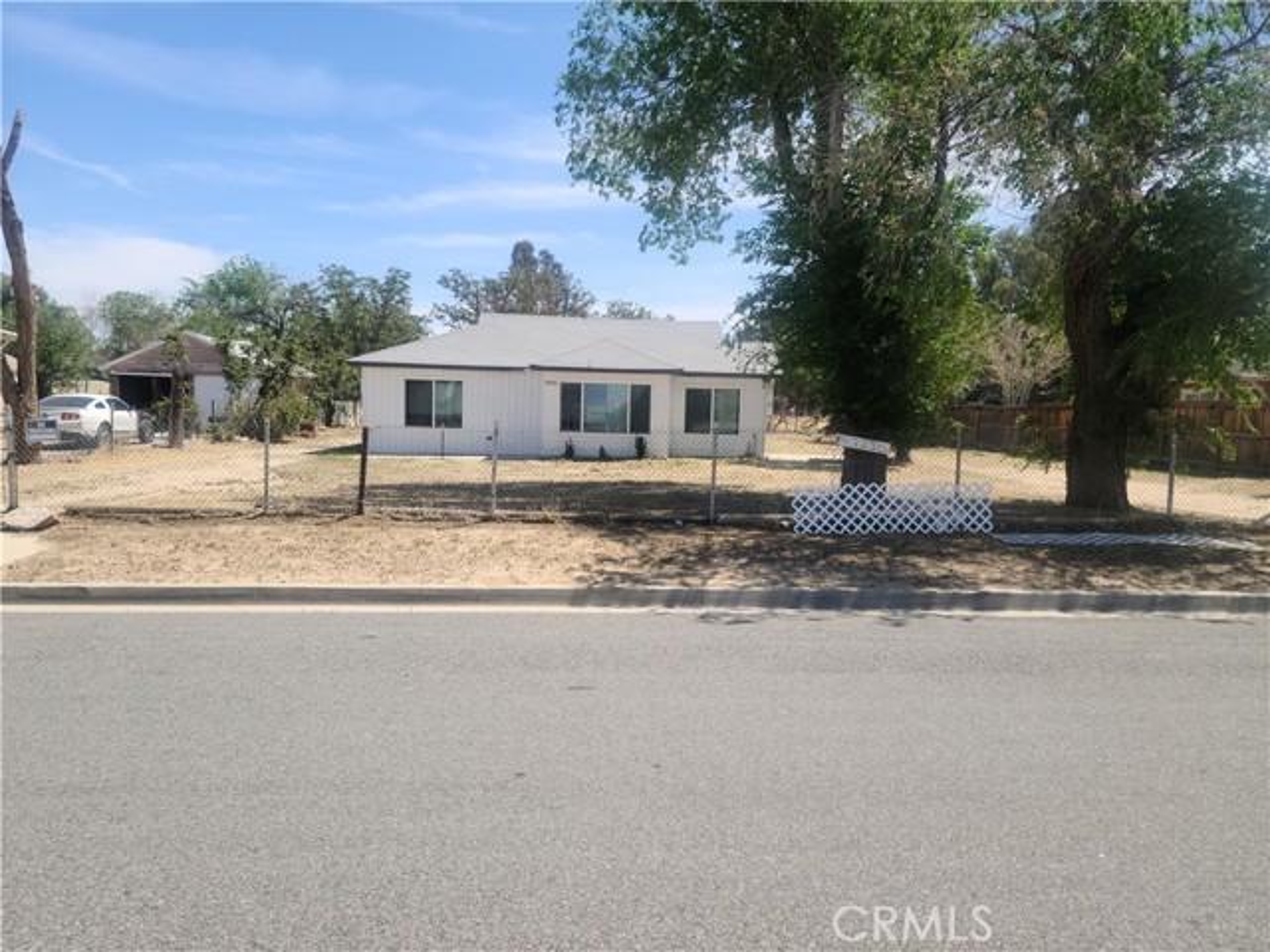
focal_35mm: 28
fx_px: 1027
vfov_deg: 49.7
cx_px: 635
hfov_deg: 63.4
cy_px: 476
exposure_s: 1/814
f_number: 2
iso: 25
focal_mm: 5.9
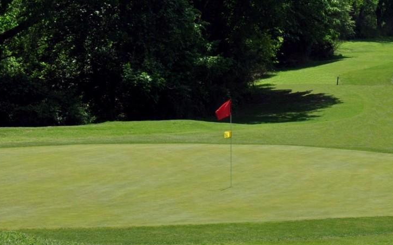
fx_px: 2028
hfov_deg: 10.9
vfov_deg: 6.9
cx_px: 466
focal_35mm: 189
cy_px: 48
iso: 200
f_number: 11
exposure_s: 1/200
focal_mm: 45
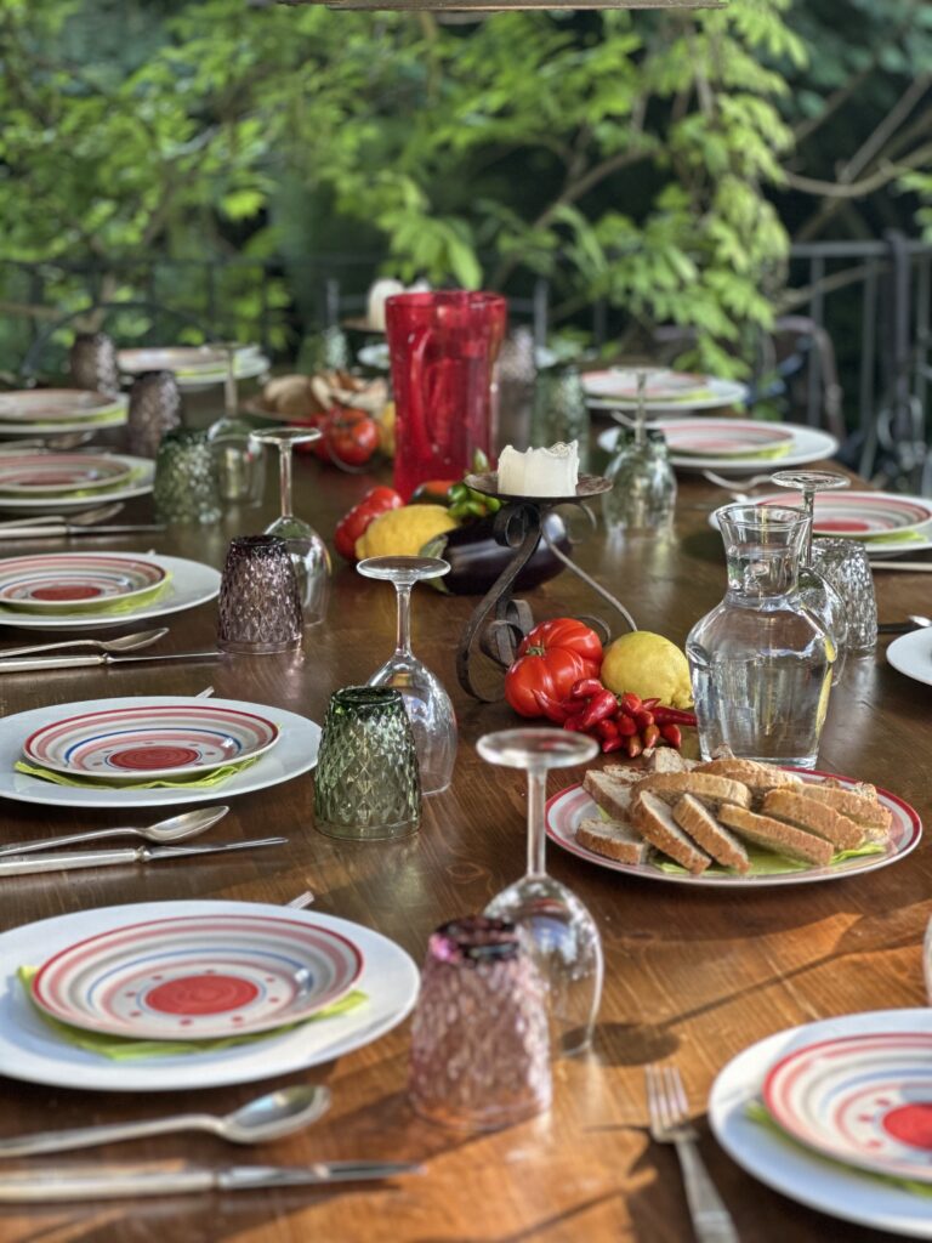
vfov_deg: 25.3
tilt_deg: -13.0
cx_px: 466
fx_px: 2764
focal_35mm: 77
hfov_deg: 19.1
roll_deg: +0.4
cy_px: 622
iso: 250
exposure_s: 1/102
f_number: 2.8
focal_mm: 9
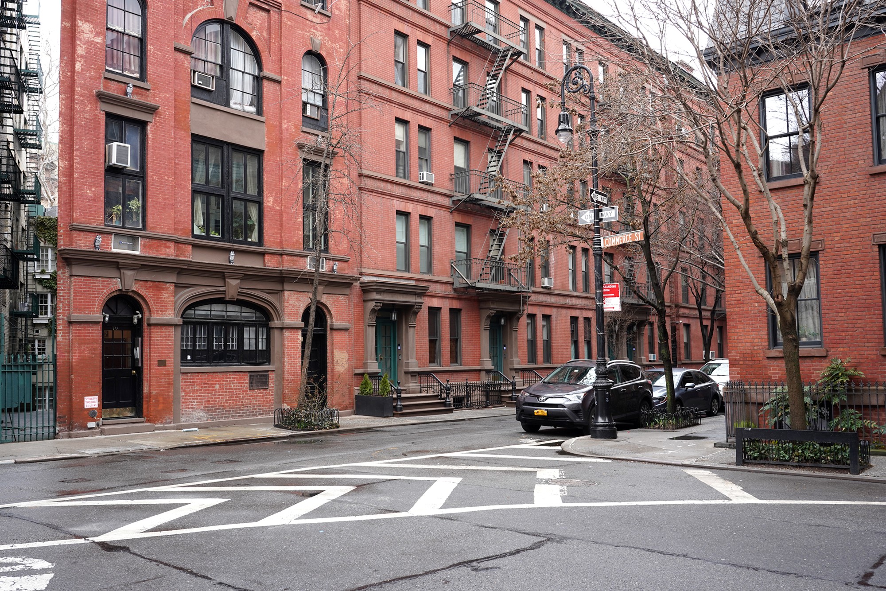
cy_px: 296
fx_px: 788
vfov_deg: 41.1
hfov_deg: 58.7
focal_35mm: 32
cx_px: 443
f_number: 5.6
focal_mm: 32
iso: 400
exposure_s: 1/100
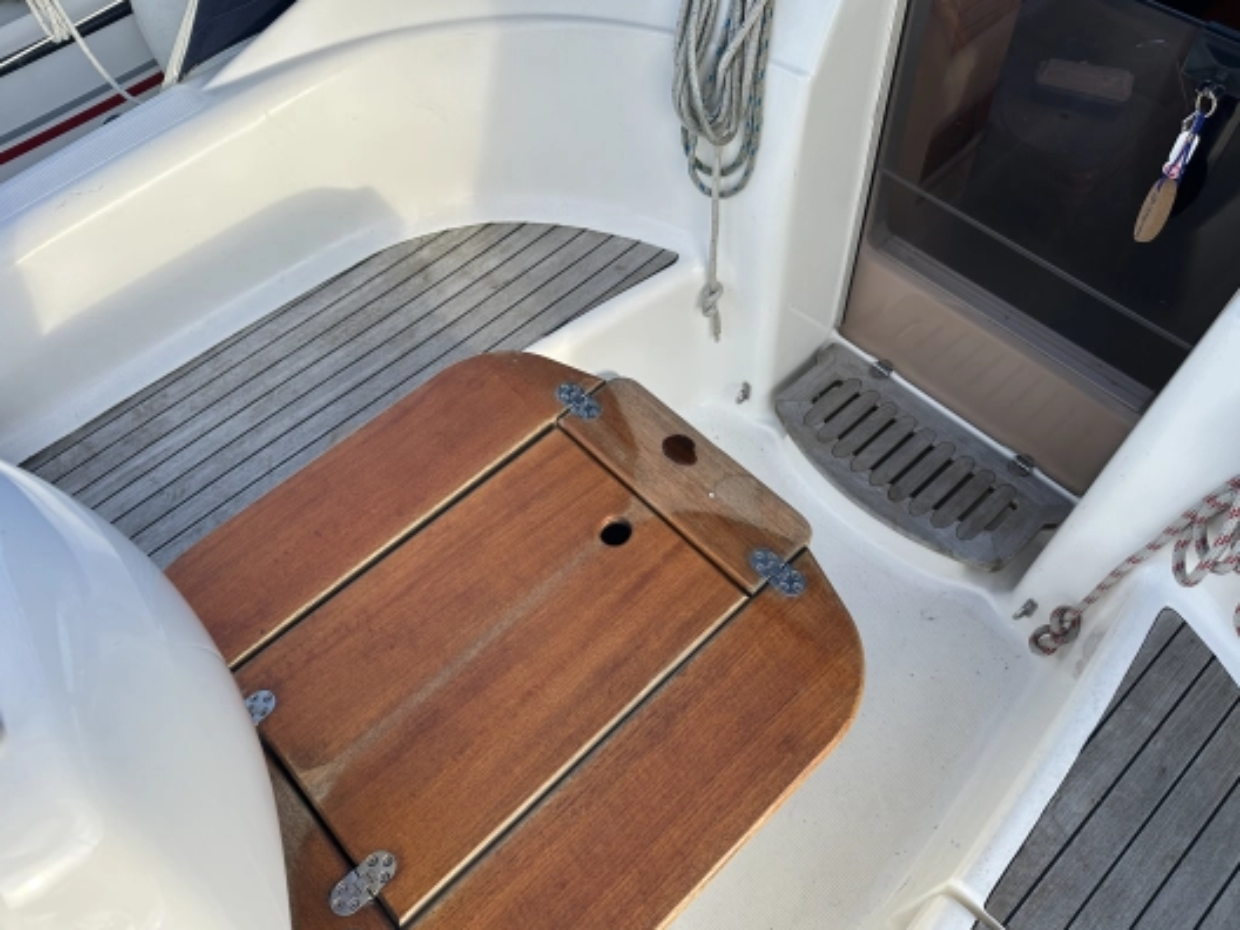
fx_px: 896
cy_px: 476
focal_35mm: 25
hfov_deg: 69.4
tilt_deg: -55.2
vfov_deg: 54.9
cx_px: 632
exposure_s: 1/999
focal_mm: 6.86
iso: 80
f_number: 1.78
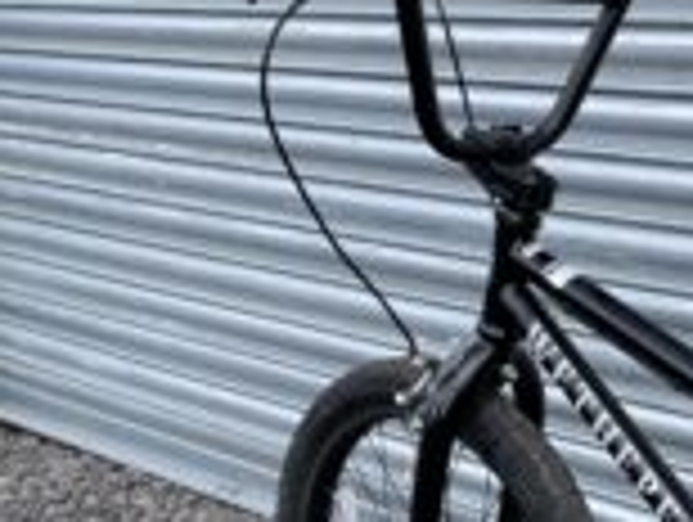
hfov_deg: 22.6
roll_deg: +0.6
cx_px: 783
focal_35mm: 81
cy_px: 522
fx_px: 1624
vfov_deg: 17.8
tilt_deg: -20.8
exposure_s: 1/1208
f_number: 1.6
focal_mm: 4.2
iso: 32
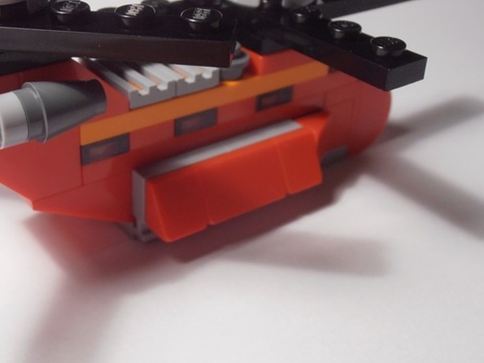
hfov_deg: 34.1
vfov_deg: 26.1
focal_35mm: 56
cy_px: 152
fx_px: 783
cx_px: 173
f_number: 3.9
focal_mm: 6.61
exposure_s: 1/30
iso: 125
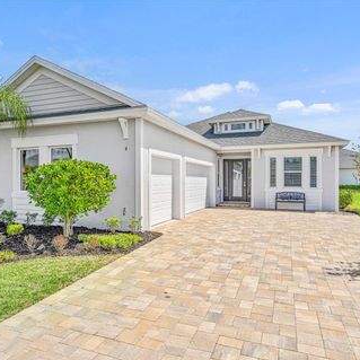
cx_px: 164
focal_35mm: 25
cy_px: 187
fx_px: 293
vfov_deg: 63.0
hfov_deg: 62.9
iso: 320
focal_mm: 18.7
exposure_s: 1/320
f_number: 8
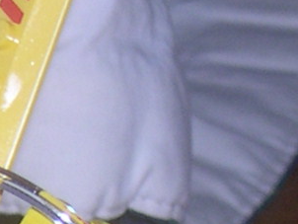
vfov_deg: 2.1
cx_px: -365
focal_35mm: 692
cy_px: 610
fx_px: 5962
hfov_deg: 2.8
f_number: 4.5
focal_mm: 19.5
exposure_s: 1/60
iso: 100
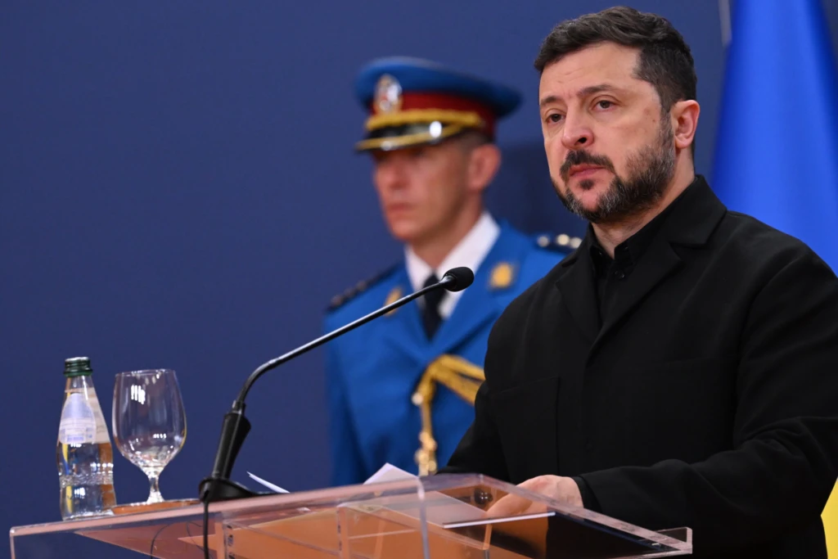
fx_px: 6285
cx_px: 419
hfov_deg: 7.6
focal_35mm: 270
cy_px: 280
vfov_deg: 5.1
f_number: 4
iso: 3200
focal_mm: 180
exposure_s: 1/500
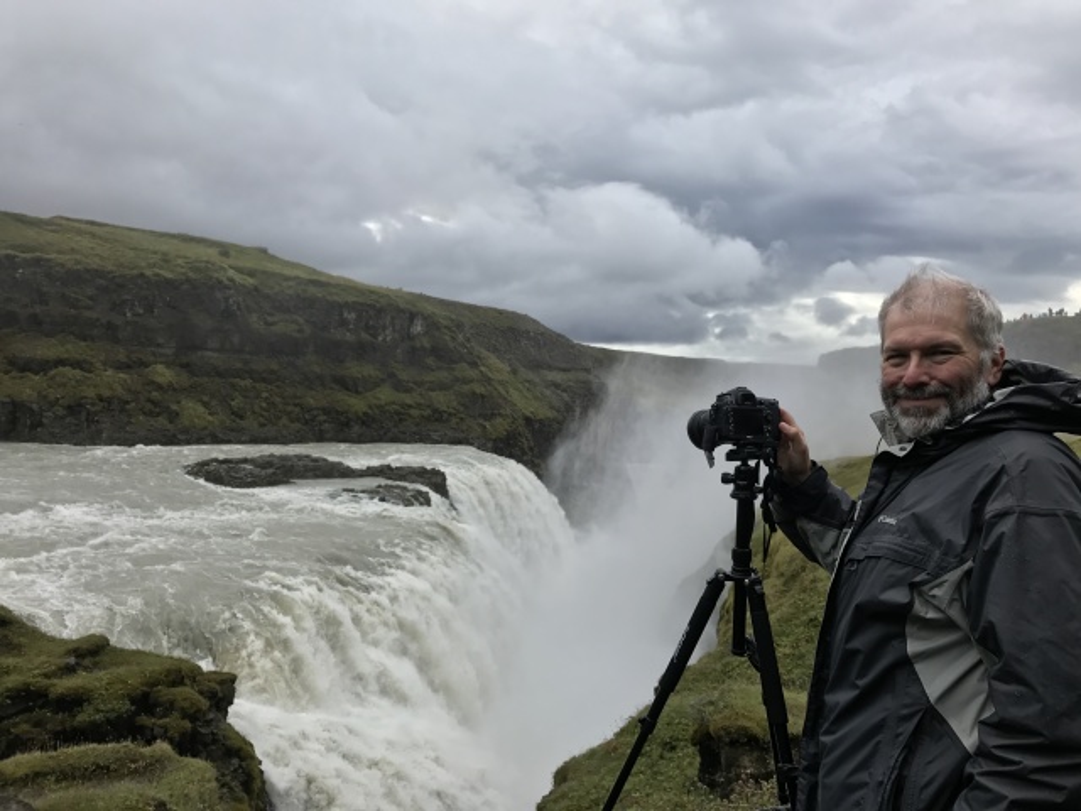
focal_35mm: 28
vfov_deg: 49.7
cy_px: 406
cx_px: 540
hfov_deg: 63.4
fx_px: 874
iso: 20
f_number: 1.8
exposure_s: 1/870
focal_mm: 3.99
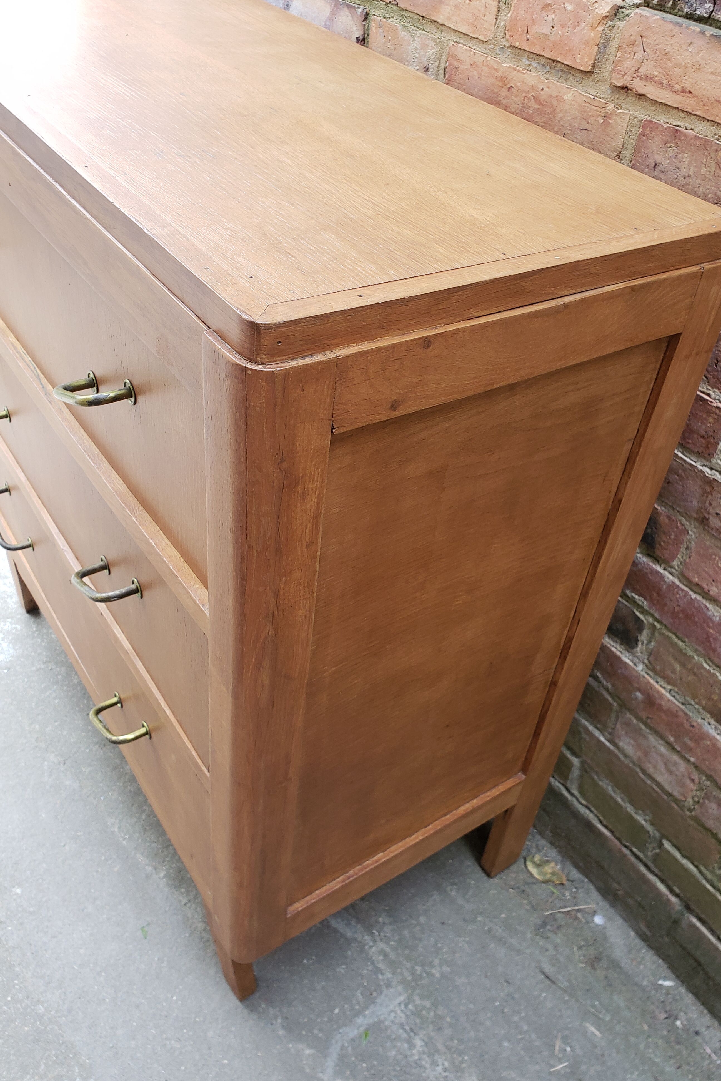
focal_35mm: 28
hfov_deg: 46.3
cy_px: 540
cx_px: 394
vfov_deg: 65.5
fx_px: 841
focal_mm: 4.3
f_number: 2.4
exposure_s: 1/50
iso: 160
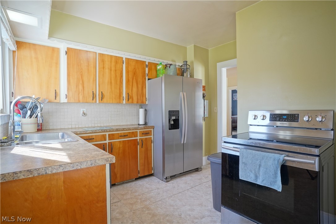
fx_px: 168
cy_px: 112
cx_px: 168
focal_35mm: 18
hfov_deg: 90.0
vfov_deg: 67.4
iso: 1600
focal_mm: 18
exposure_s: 1/20
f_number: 8
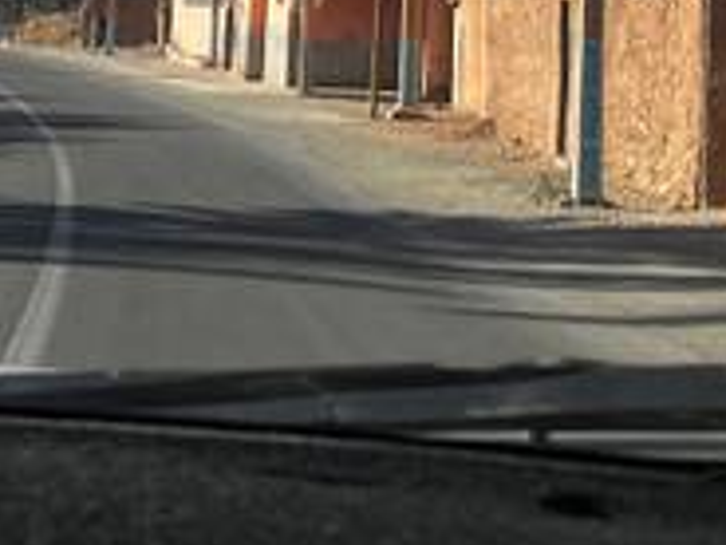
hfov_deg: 19.2
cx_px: 276
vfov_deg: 13.8
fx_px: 2139
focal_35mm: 102
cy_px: -221
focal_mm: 5.1
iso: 50
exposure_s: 1/2268
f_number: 1.6
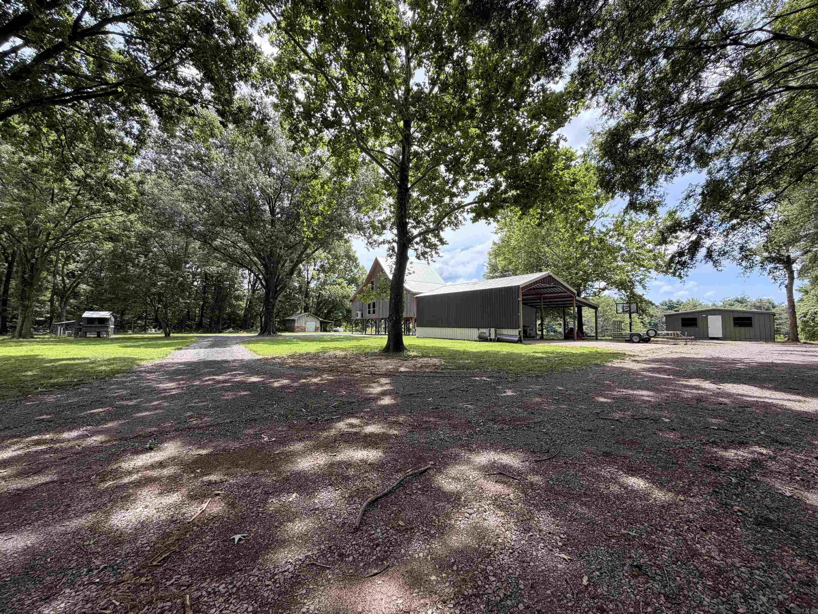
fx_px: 331
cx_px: 409
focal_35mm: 14
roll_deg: -0.2
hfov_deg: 102.1
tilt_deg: +4.1
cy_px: 307
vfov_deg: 85.7
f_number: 2.2
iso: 64
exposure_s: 1/465
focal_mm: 2.22
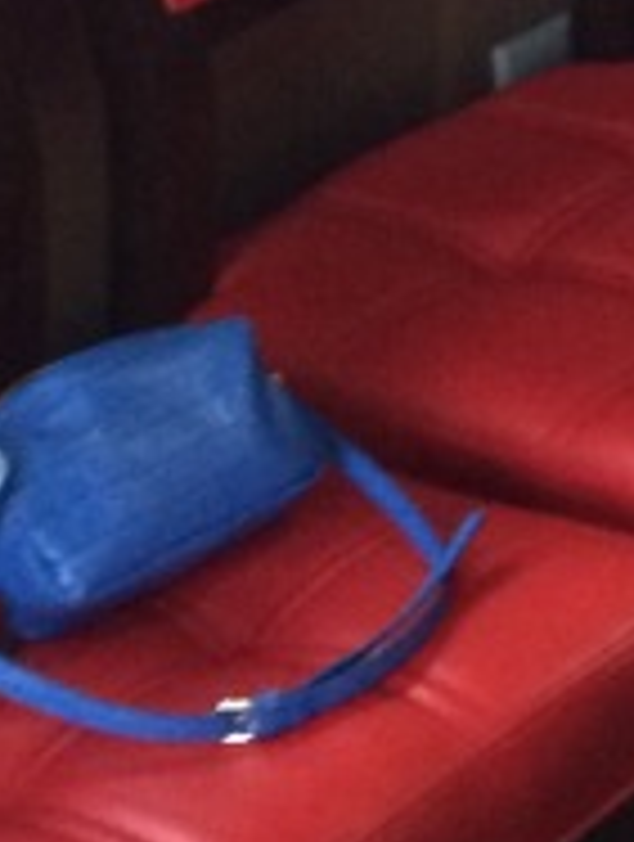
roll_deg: +2.8
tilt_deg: -18.7
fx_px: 4016
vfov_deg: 11.5
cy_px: -414
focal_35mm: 165
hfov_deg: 8.6
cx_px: 1214
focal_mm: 4.15
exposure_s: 1/30
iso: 250
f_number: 2.2
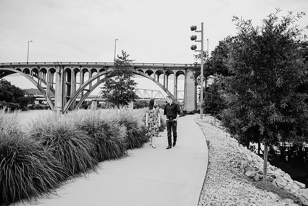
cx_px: 154
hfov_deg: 73.7
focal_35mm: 24
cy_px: 103
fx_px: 205
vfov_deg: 53.2
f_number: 2.8
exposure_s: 1/800
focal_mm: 24
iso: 200
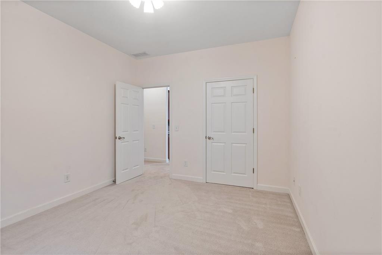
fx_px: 170
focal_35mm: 16
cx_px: 191
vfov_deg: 73.8
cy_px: 128
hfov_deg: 96.7
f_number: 8
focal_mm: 16
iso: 200
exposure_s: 1/2.5
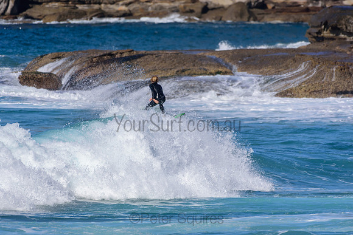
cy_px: 118
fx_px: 7356
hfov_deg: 2.7
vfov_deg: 1.8
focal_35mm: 750
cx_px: 176
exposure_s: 1/2000
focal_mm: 500
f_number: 5.6
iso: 180
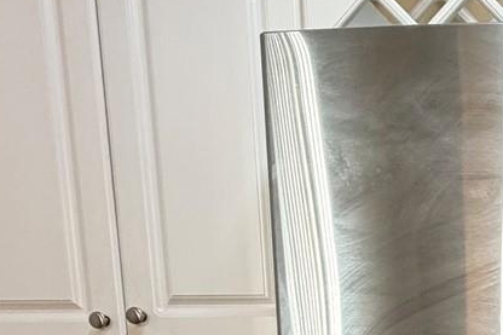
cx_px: 585
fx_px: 782
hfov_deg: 30.8
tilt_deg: -8.8
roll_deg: +1.1
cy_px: 480
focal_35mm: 56
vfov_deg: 21.0
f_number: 2.2
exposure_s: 1/60
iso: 320
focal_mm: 2.22
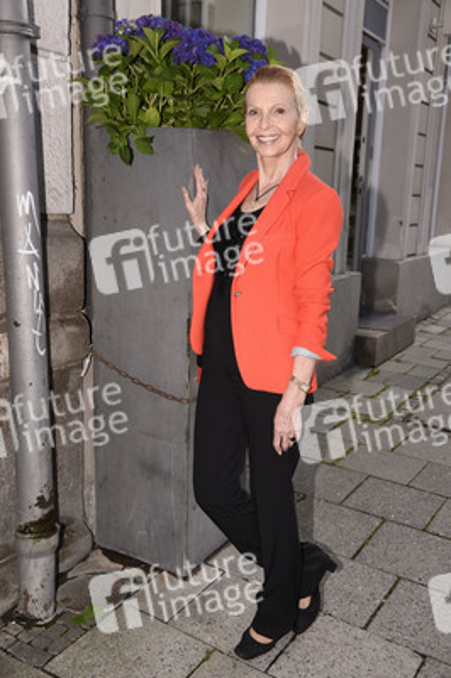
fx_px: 715
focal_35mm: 38
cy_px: 339
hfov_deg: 35.0
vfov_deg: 50.7
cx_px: 226
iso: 320
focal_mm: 38
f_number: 6.3
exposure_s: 1/160
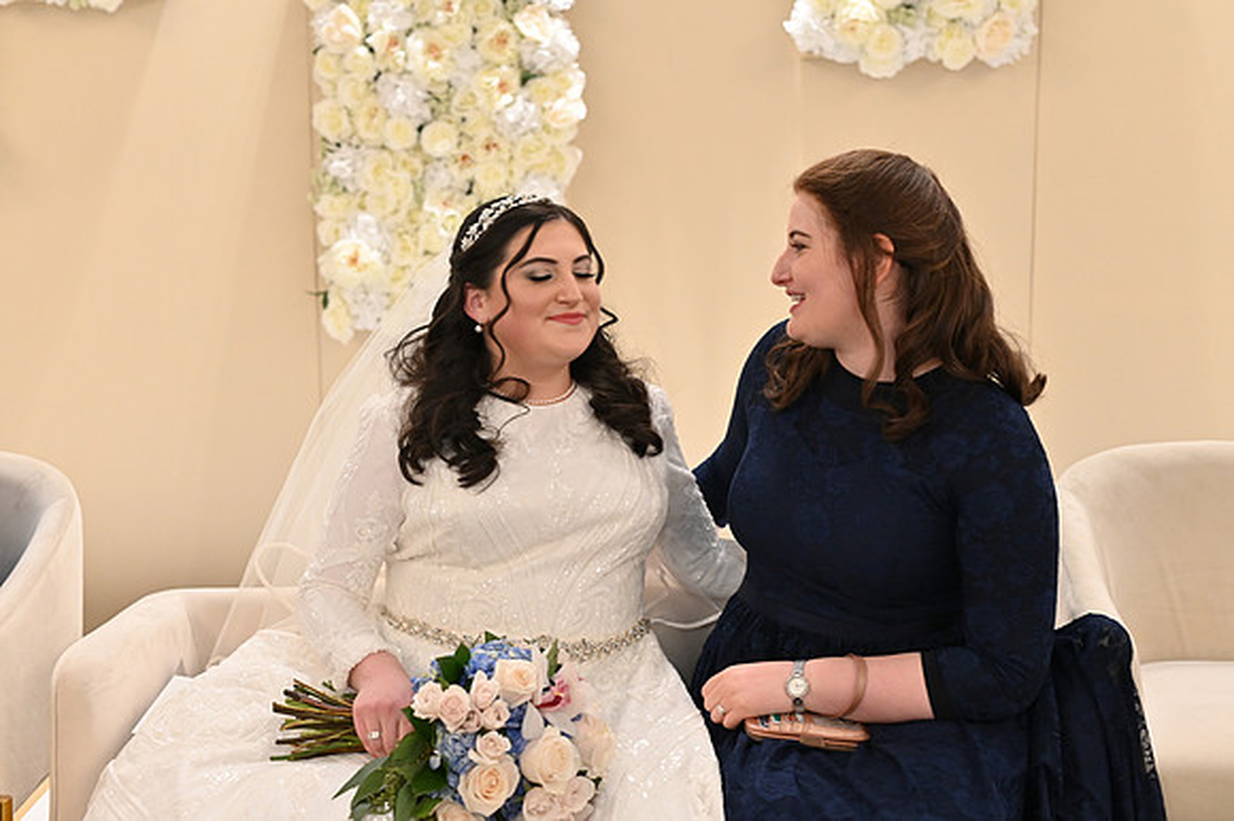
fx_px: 1713
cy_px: 410
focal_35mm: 50
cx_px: 617
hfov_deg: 39.6
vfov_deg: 27.0
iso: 3200
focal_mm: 50
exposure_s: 1/100
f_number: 4
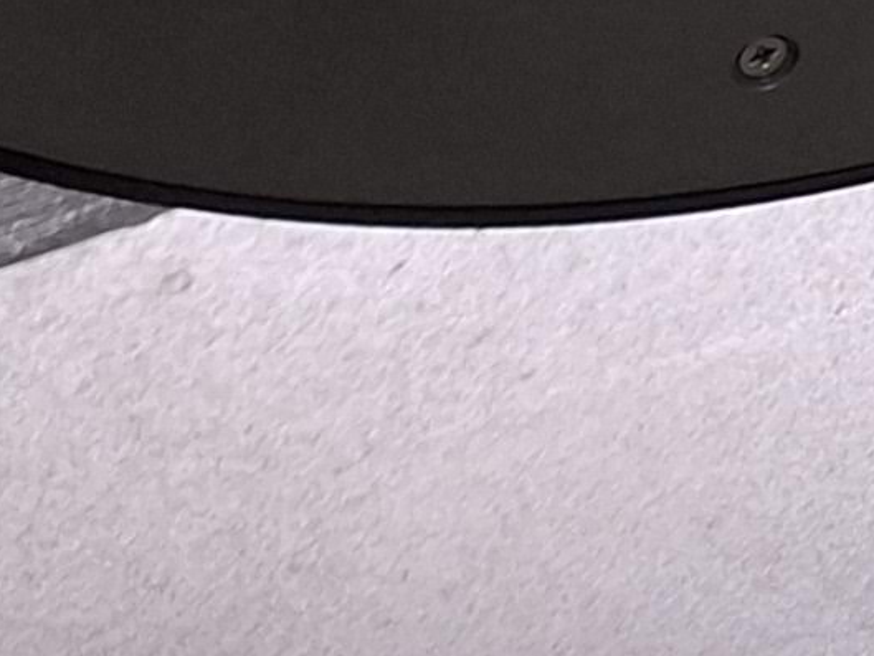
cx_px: 2581
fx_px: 4394
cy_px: -1638
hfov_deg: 9.2
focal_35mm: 174
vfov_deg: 7.1
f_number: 1.8
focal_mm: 5.54
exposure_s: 1/50
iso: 320
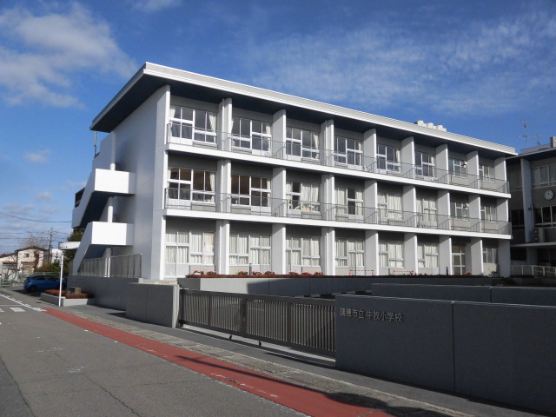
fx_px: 514
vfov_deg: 44.2
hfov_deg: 56.8
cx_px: 278
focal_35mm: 32
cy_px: 208
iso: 100
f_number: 8.8
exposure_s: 1/400
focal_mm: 5.81
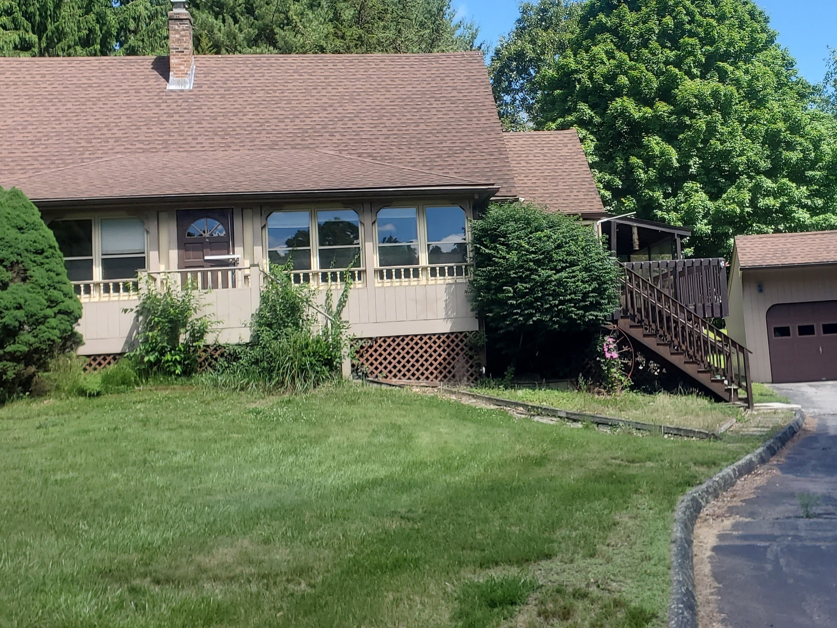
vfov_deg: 32.6
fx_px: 1064
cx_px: 523
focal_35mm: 44
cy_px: 205
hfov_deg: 42.6
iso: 50
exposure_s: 1/834
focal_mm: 4.3
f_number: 2.4
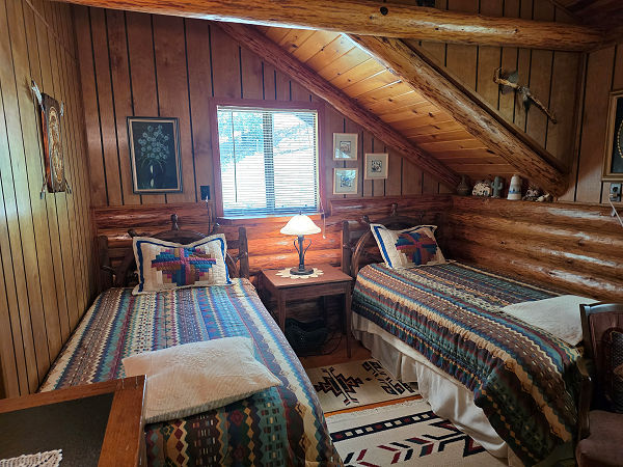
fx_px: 414
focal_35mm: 23
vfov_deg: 58.9
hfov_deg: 73.9
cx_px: 312
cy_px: 234
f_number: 1.7
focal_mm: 6.3
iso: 640
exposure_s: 1/120
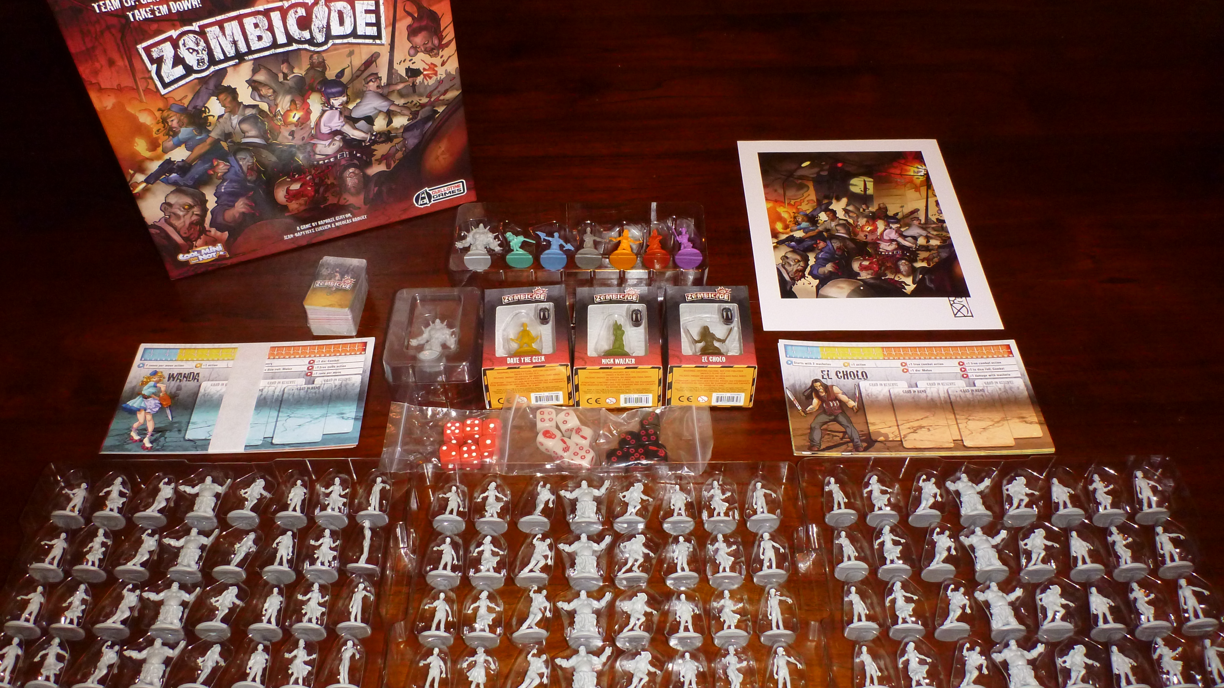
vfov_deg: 37.8
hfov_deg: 62.6
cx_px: 604
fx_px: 1006
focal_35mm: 31
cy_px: 315
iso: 400
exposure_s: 1/50
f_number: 3.3
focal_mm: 4.9
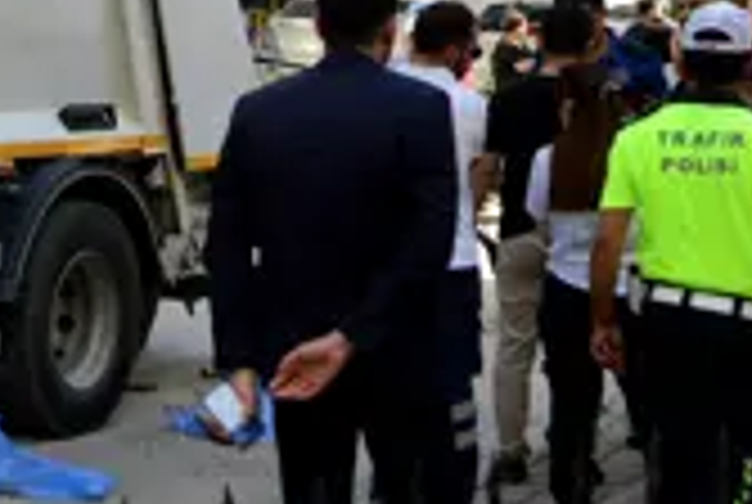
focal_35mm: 125
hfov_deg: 15.3
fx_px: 2616
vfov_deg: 11.0
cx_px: -333
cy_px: 140
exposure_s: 1/800
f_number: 5.6
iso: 500
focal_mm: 34
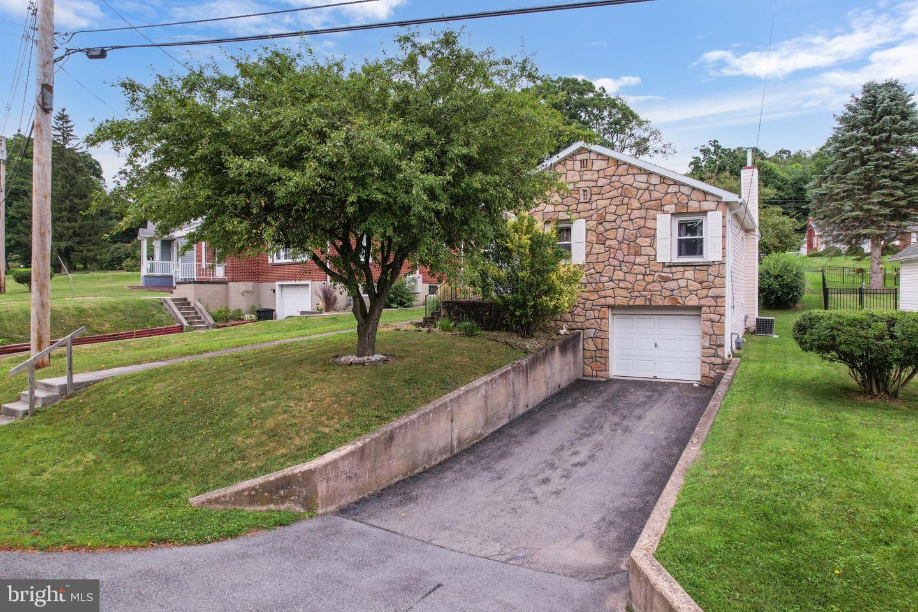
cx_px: 459
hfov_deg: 78.6
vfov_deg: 57.2
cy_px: 306
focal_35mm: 22
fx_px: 561
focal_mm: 8.38
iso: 200
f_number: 2.8
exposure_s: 1/15
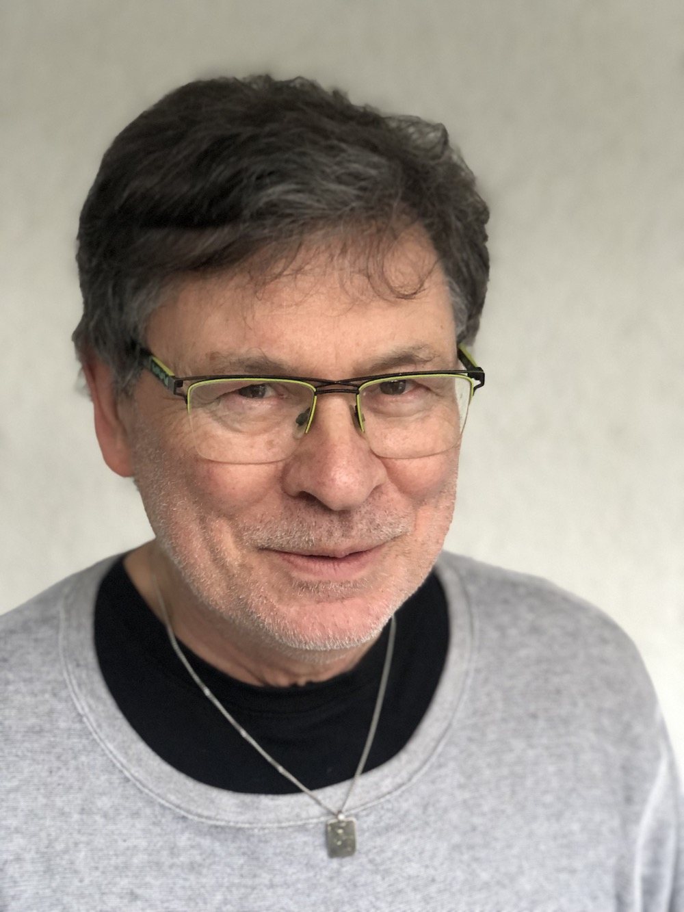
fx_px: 1370
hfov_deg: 28.0
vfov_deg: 36.8
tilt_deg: -2.6
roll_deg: +0.8
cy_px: 456
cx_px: 342
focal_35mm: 52
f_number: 2.4
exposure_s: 1/15
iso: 160
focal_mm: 6
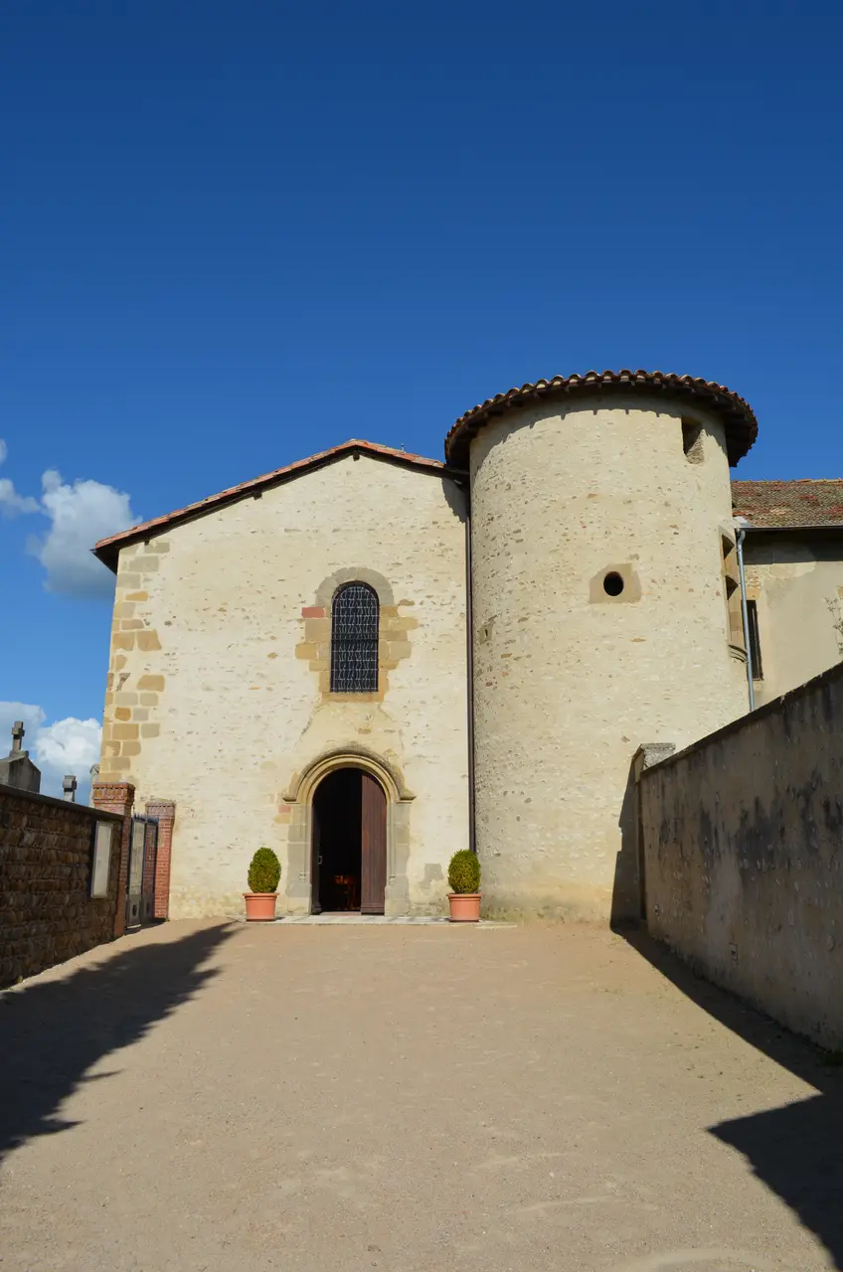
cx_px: 422
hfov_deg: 47.7
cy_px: 636
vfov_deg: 67.5
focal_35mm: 27
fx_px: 952
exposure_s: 1/320
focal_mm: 18
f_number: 9
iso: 100
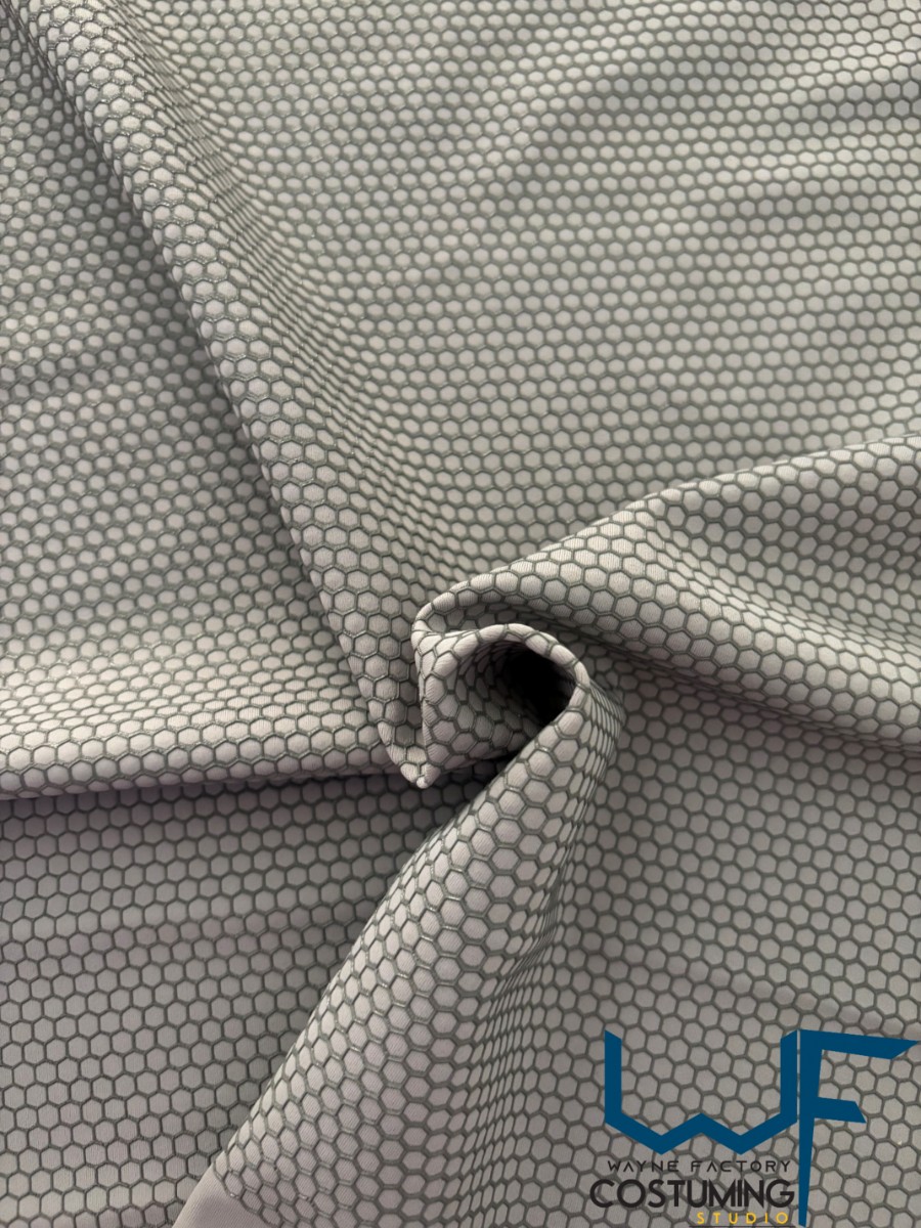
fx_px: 922
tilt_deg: -80.7
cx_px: 460
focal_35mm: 26
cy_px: 614
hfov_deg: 53.1
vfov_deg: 67.3
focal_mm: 5.96
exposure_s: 1/40
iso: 640
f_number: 1.6
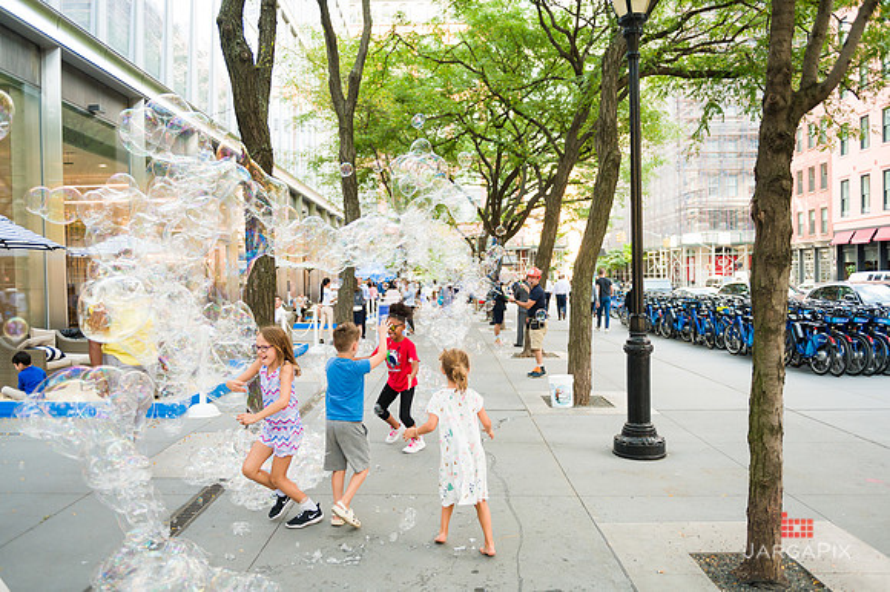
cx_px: 445
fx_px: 667
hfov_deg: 67.4
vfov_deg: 47.9
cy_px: 296
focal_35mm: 27
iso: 800
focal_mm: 27
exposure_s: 1/500
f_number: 3.2
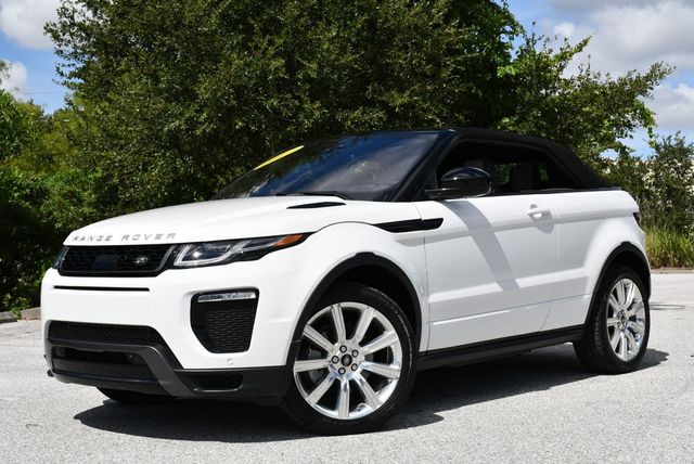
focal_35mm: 56
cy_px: 232
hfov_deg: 35.6
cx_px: 347
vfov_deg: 24.2
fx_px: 1081
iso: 100
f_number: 9
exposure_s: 1/320
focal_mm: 28
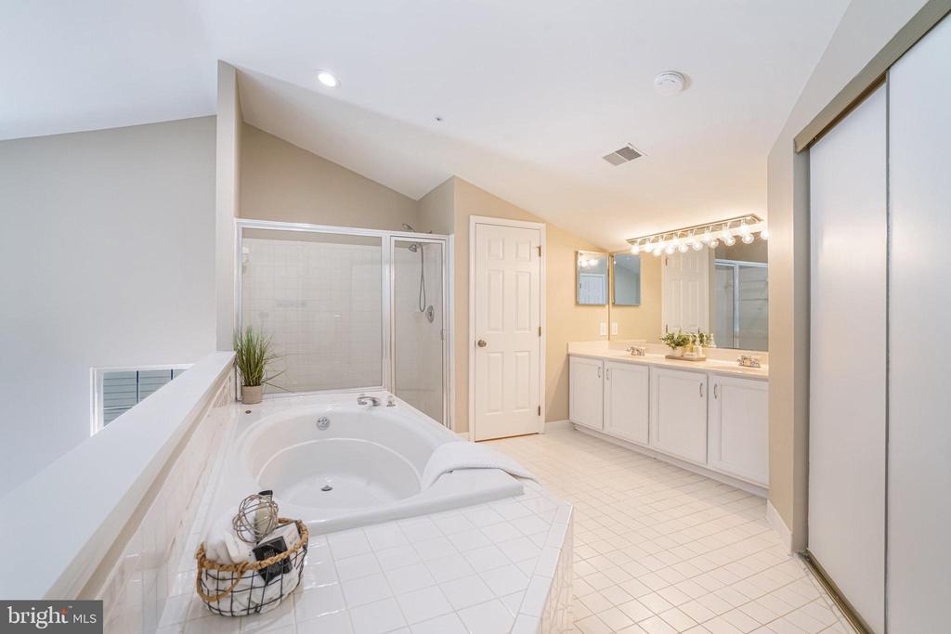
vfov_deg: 73.8
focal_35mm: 16
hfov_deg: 96.7
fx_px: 423
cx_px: 476
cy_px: 317
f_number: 8
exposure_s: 1/400
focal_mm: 16
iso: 1250
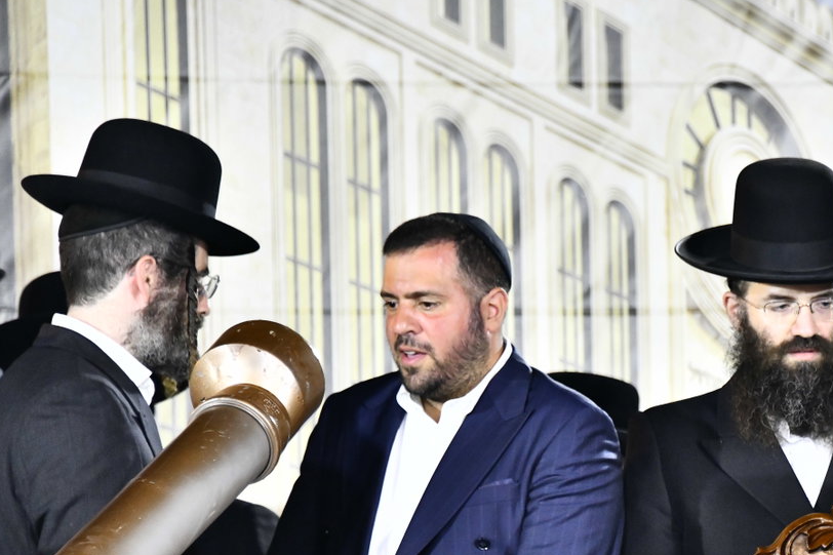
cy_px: 472
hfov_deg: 6.0
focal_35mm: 345
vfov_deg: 4.0
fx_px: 7981
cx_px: 710
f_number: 5.6
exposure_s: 1/125
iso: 3200
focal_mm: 200
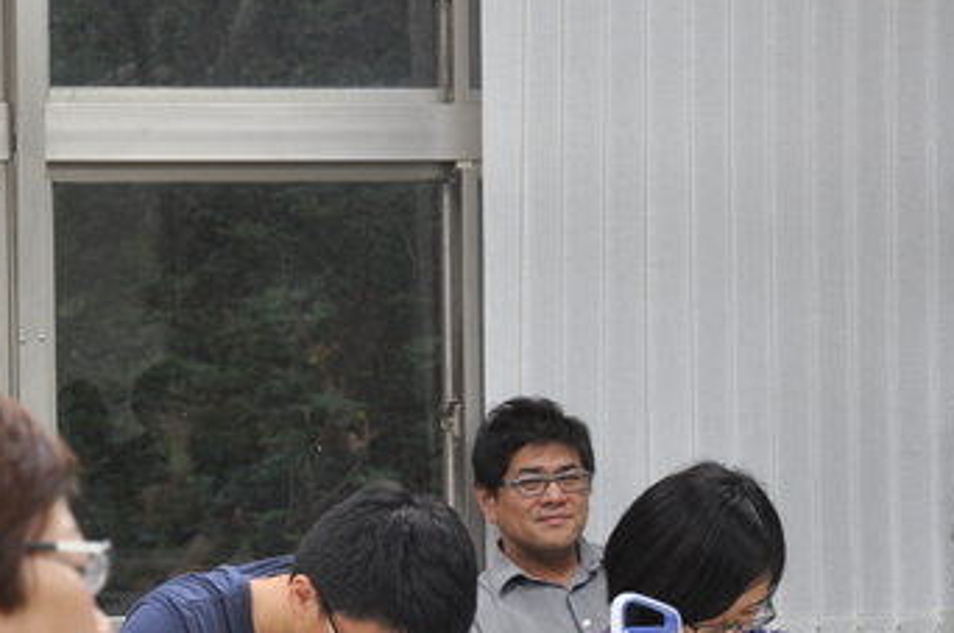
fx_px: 4710
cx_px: 70
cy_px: 392
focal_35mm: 178
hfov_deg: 11.5
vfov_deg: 7.7
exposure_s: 1/30
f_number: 5
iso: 640
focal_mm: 58
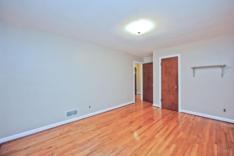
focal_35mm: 14
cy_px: 78
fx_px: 91
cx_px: 117
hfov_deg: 104.3
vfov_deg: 81.2
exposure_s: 1/60
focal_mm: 14
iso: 640
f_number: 4
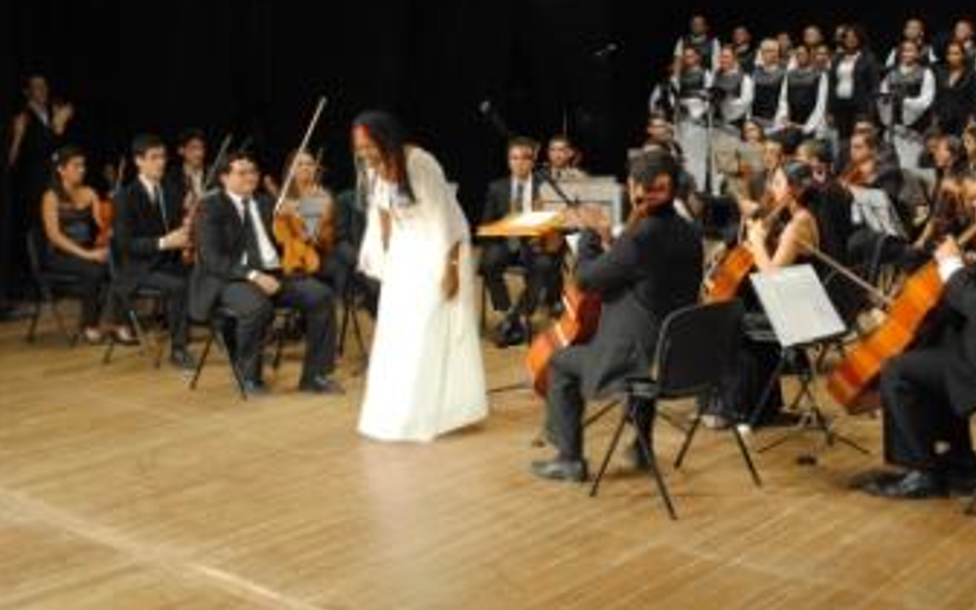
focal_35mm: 49
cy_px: 235
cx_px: 601
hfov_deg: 40.8
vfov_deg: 26.3
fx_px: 1303
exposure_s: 1/30
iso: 560
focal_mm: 24
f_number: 4
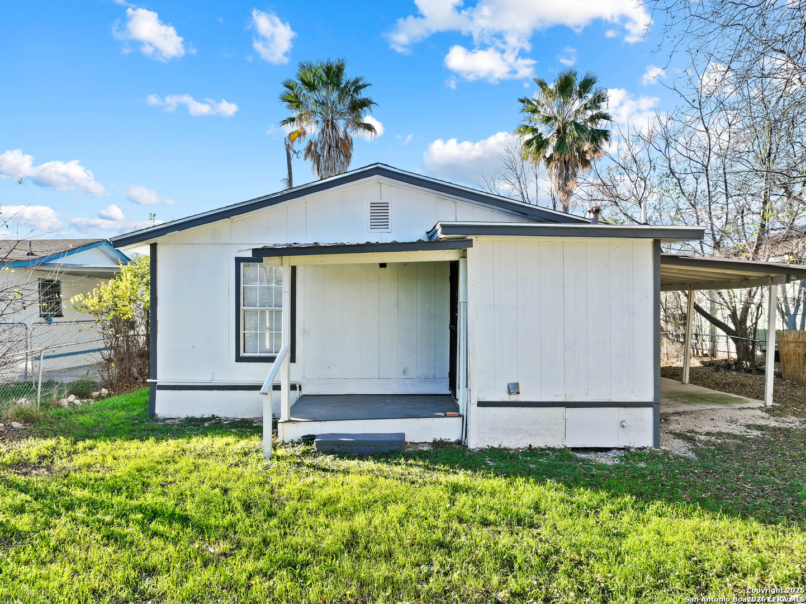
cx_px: 403
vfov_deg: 56.8
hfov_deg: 71.6
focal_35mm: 24
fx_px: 559
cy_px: 302
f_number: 5
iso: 100
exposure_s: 1/200
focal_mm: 12.29
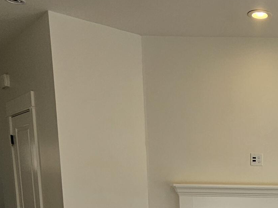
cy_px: 254
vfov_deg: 27.0
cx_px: 287
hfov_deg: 35.9
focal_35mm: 47
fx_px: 377
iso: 50
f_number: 2.2
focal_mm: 2.2
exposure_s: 1/163
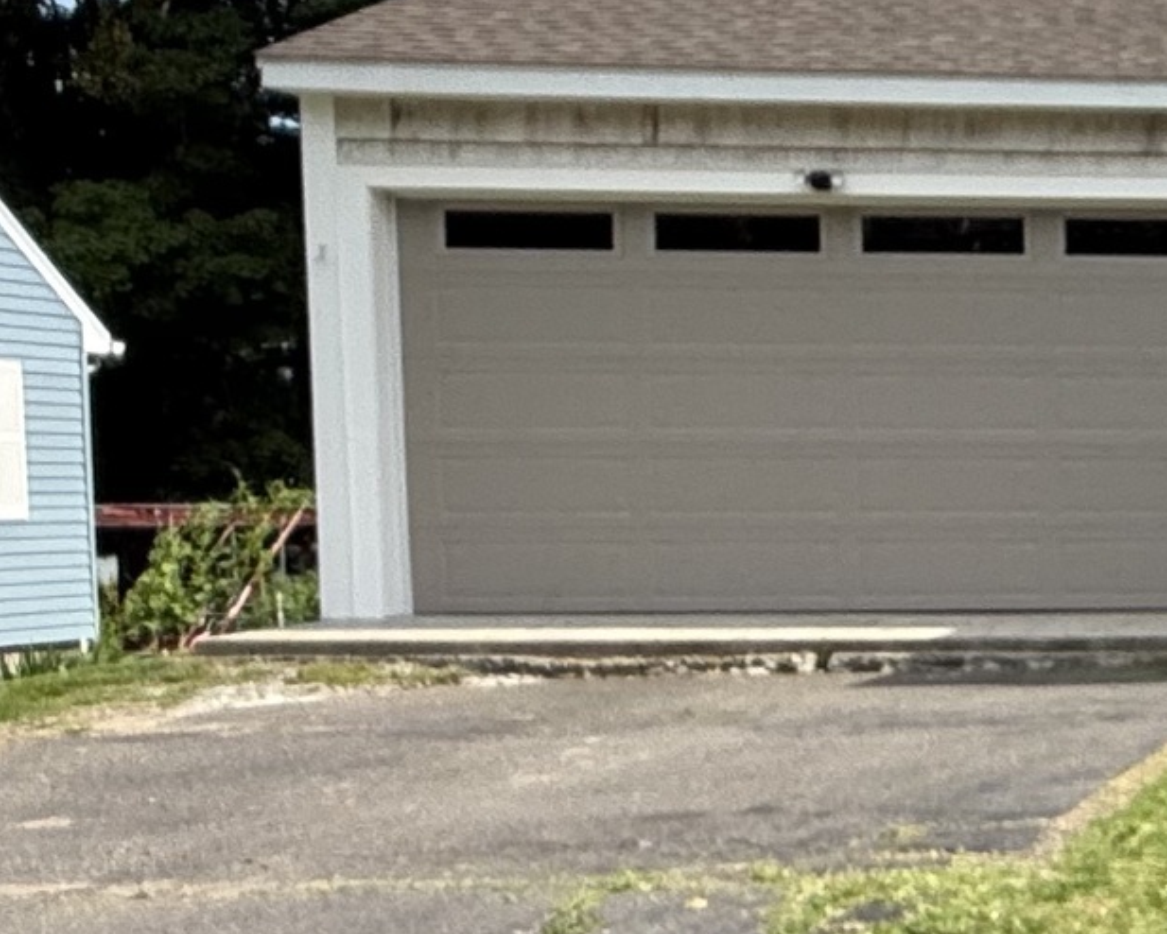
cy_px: 624
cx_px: 1948
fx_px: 2349
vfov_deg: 22.4
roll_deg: +0.2
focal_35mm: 68
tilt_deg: -3.2
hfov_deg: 21.3
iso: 50
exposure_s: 1/1339
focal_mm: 2.22
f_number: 2.2
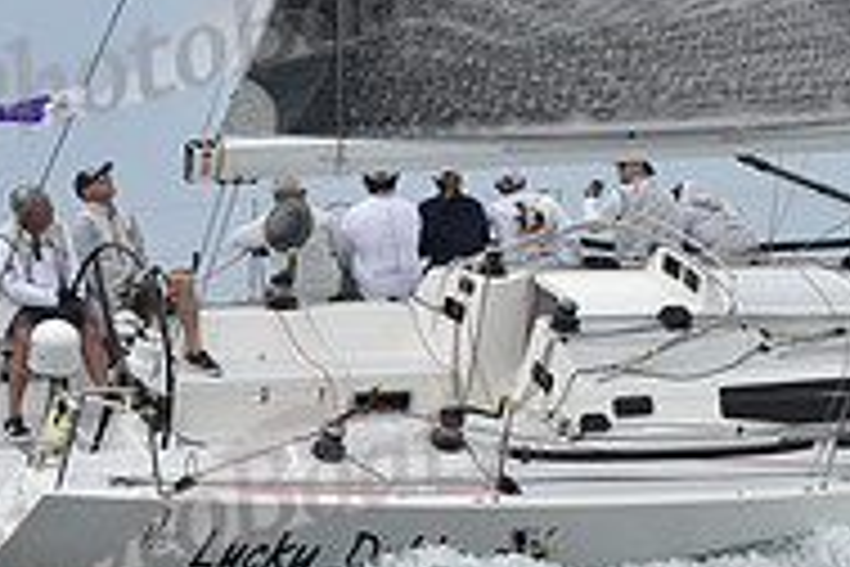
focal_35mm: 215
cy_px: 205
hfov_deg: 9.5
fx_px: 5076
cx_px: 814
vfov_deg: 6.4
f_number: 10
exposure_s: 1/800
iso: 250
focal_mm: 70
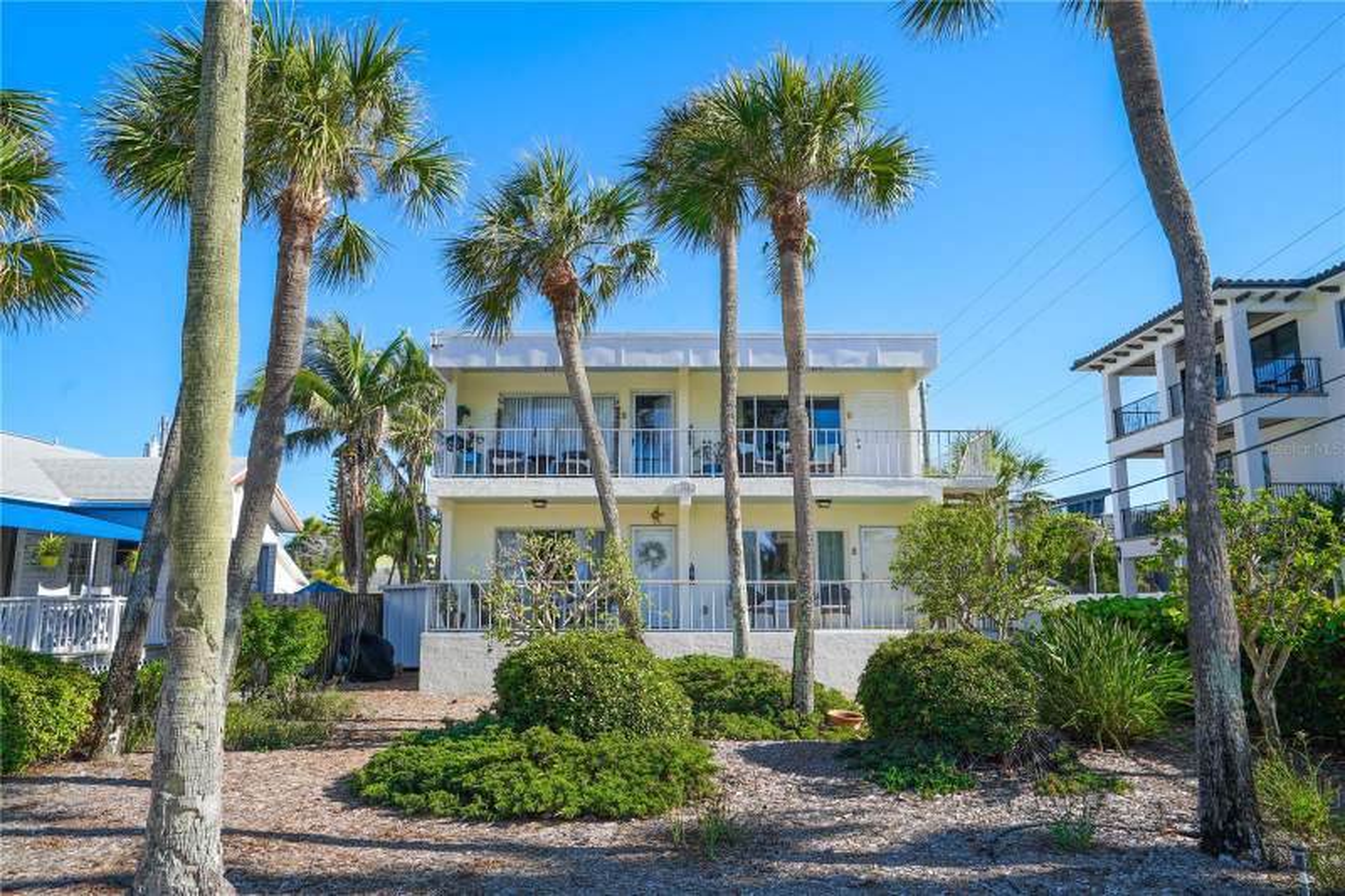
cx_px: 672
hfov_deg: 73.8
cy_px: 448
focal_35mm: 24
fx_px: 896
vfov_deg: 53.1
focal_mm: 24
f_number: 9
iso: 100
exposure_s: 1/125
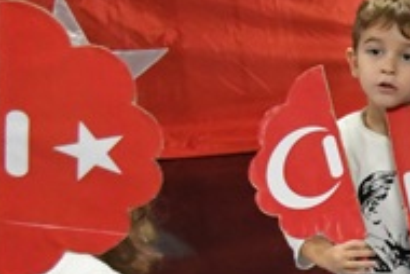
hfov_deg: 10.5
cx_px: 1091
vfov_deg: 8.7
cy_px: 242
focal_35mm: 158
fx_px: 1801
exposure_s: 1/250
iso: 3600
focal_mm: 18
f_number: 4
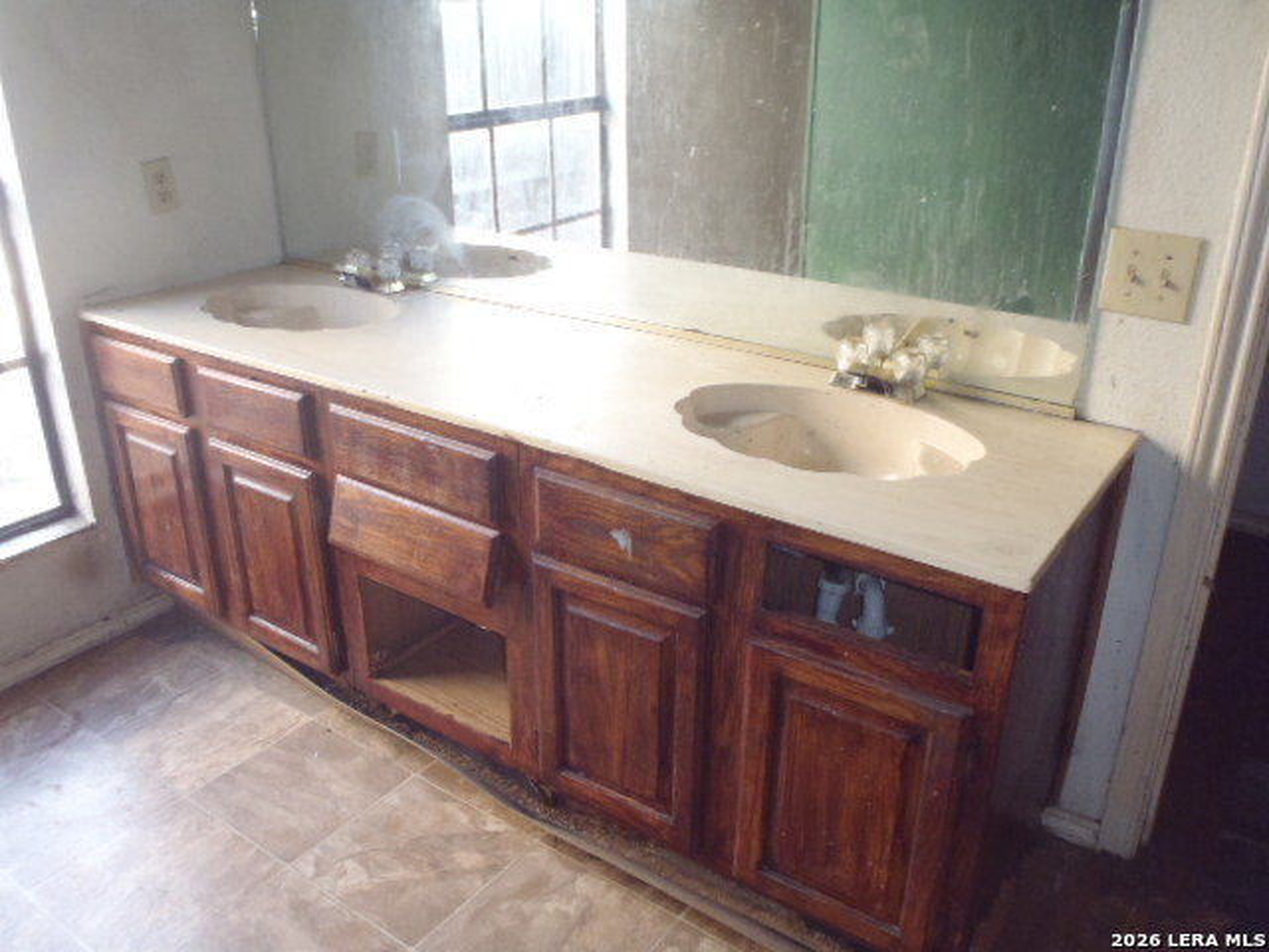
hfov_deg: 63.4
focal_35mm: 28
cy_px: 476
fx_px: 1026
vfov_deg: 49.7
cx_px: 634
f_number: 3.9
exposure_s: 1/30
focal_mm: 5
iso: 250
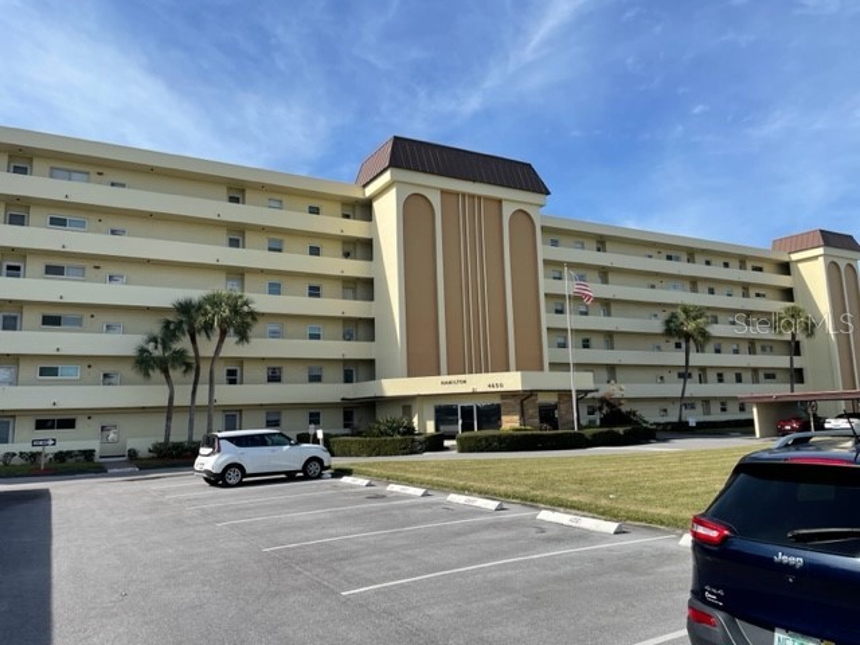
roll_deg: +2.3
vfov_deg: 53.1
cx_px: 430
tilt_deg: +9.4
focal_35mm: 26
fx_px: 646
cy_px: 322
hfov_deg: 67.3
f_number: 1.6
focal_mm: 4.2
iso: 32
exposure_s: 1/3861
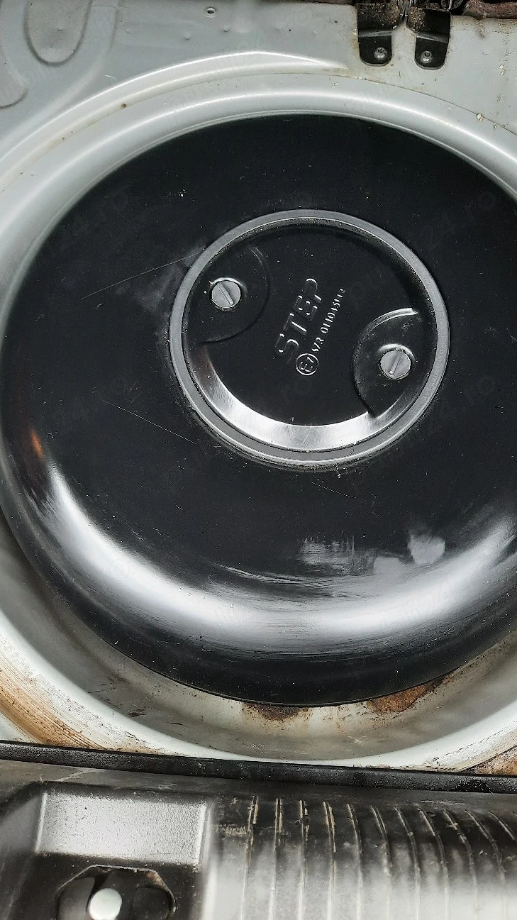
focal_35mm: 28
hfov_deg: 41.4
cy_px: 459
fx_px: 683
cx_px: 284
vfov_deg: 67.9
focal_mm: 4.6
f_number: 2
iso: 160
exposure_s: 1/50
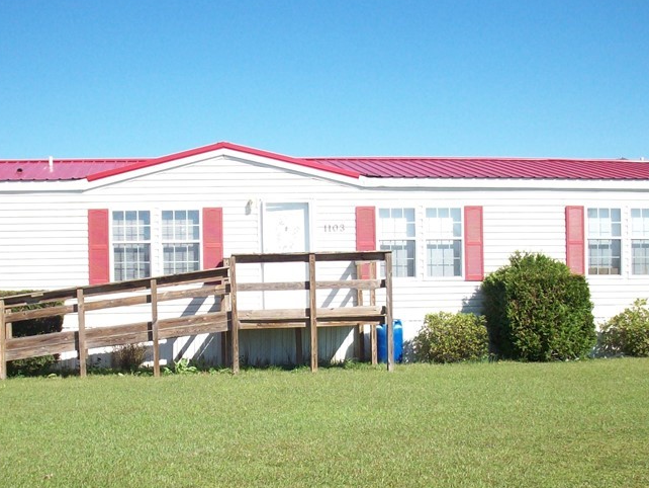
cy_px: 363
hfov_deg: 32.5
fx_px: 1107
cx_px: 244
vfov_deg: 24.6
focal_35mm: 59
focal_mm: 6.2
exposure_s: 1/252
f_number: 5.6
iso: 80
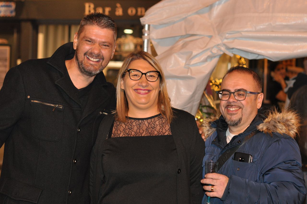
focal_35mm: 75
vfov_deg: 18.1
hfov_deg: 27.0
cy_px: 102
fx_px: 639
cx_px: 154
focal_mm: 50
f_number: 2.8
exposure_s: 1/60
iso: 800
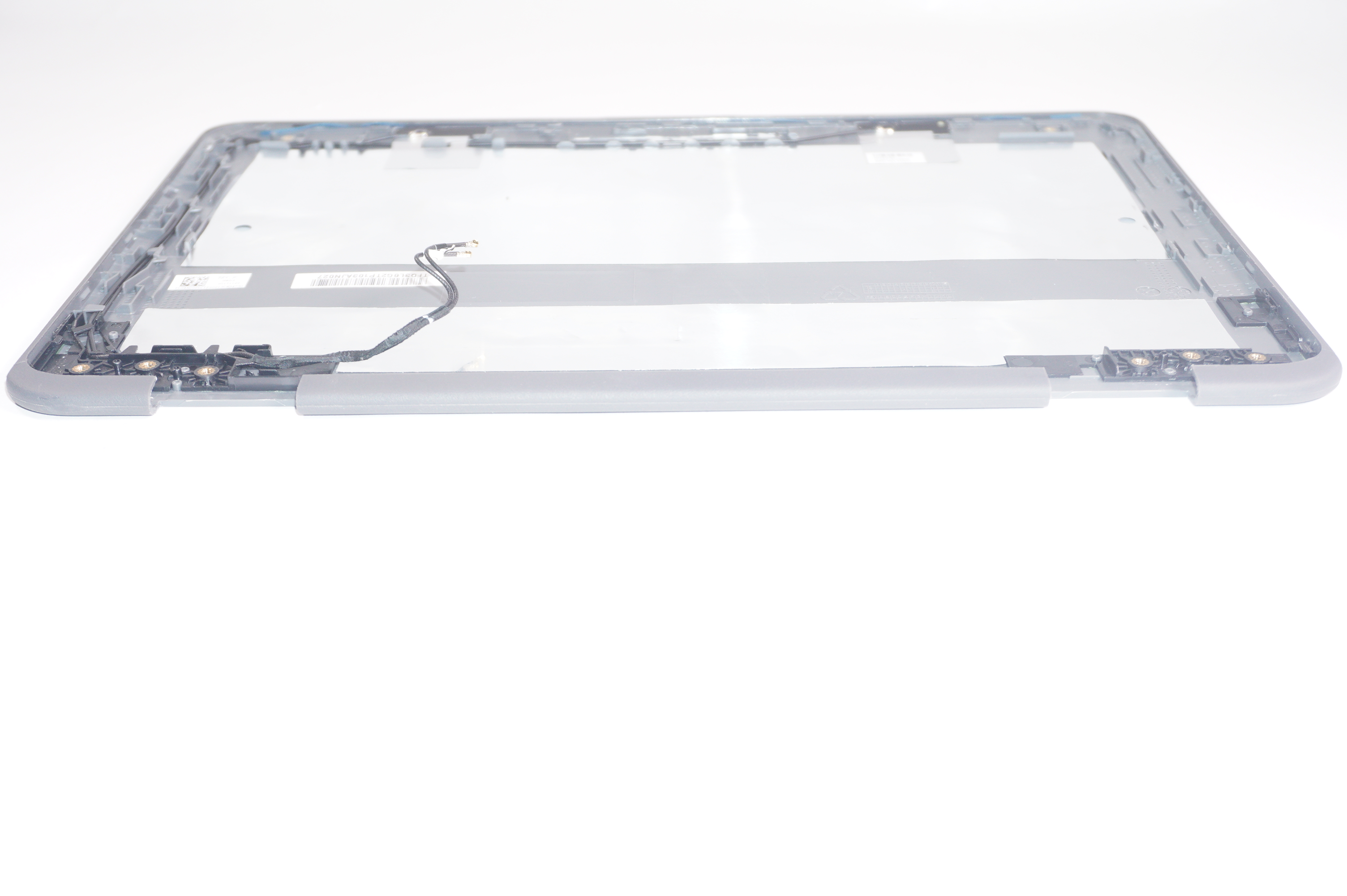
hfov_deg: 45.0
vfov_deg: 30.8
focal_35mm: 44
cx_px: 674
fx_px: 1626
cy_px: 448
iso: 400
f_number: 5.6
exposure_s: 1/160
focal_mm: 29
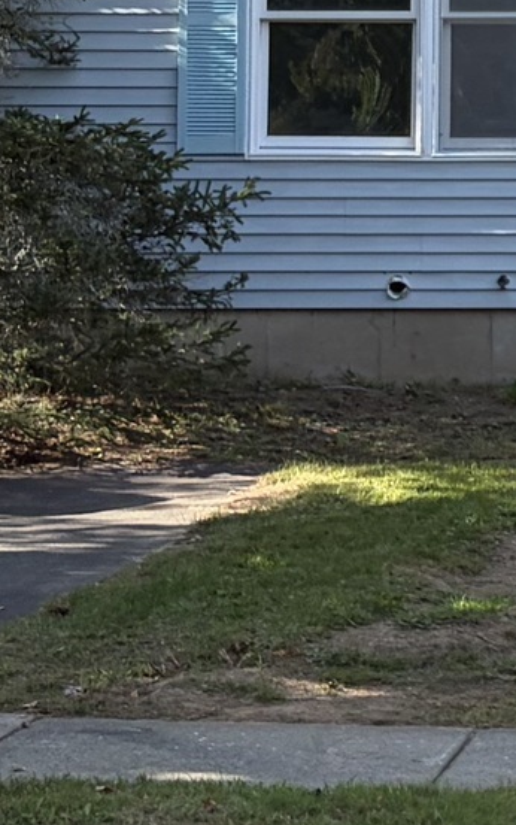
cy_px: 54
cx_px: 966
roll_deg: +0.1
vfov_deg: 13.5
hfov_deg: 8.2
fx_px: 3440
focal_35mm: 153
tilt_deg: +5.2
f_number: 1.6
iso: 64
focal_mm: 5.96
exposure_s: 1/1135
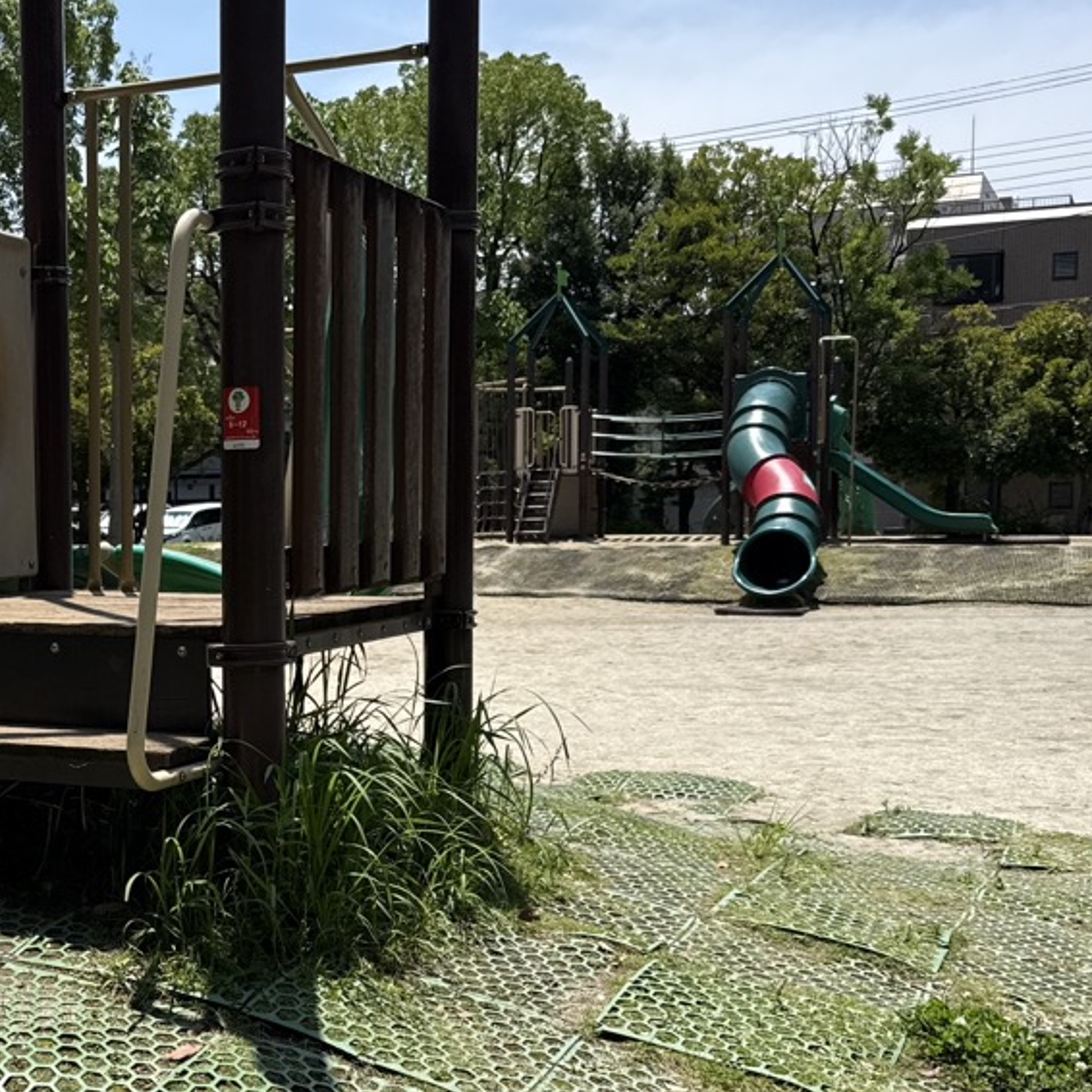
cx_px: 158
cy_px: 631
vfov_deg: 35.3
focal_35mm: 48
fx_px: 1713
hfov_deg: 33.9
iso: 80
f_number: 1.78
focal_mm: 6.76
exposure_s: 1/4673
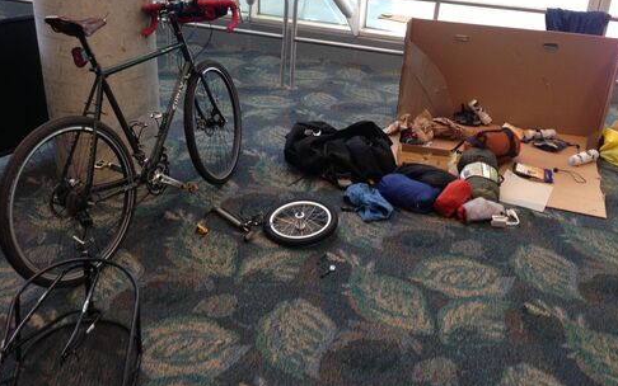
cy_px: 161
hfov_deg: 54.0
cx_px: 313
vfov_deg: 35.3
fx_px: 606
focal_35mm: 36
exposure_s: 1/20
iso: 125
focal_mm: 4.13
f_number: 2.4
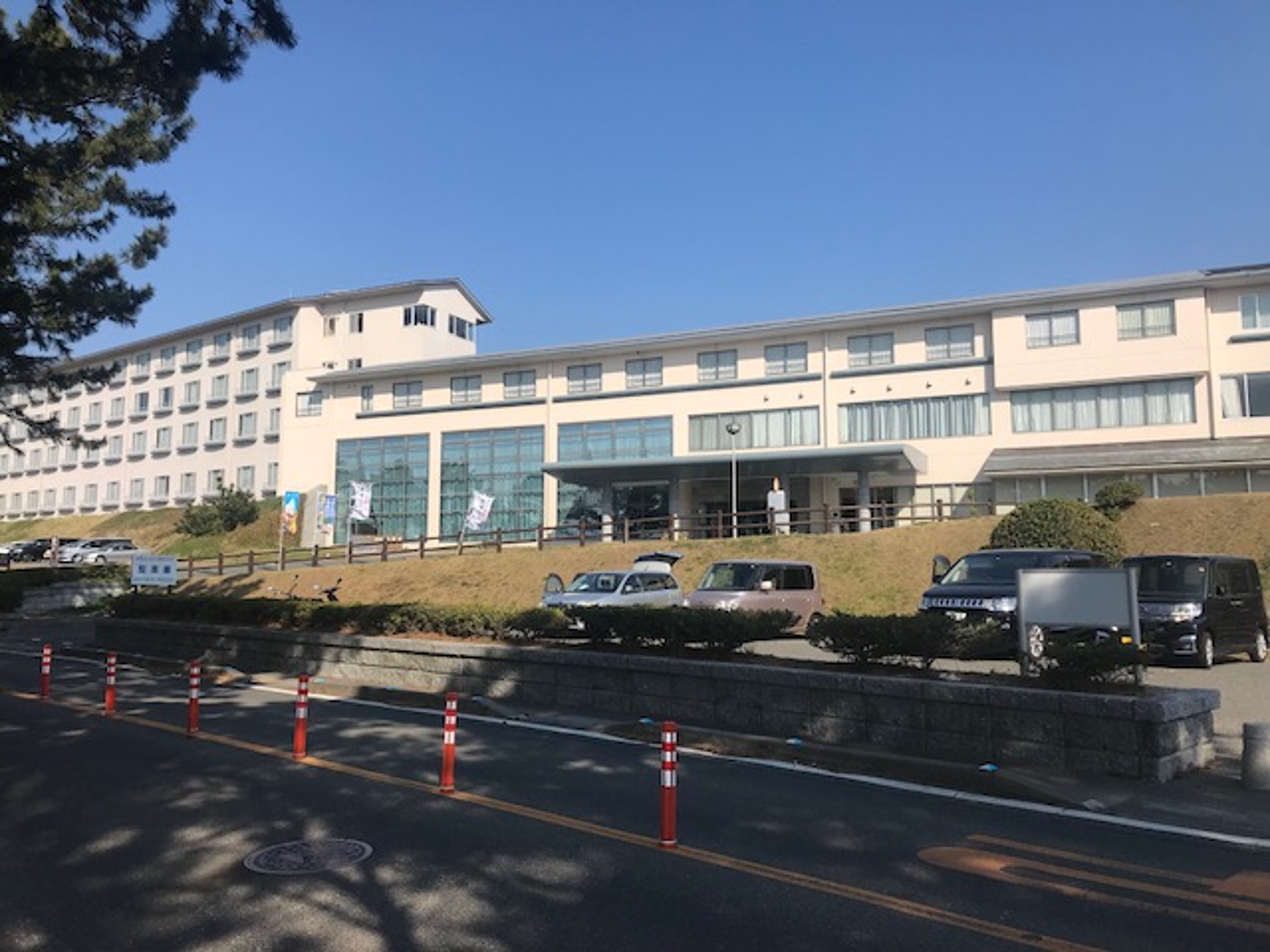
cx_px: 635
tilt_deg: +7.4
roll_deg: +0.0
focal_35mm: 28
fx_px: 1027
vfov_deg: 49.7
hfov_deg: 63.4
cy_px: 476
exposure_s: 1/3096
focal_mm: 3.99
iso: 20
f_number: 1.8
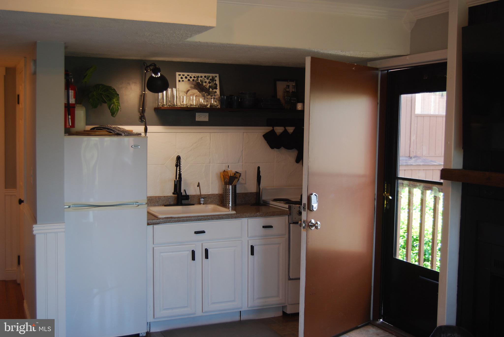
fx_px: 631
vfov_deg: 29.9
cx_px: 252
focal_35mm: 45
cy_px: 168
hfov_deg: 43.6
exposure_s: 1/40
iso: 200
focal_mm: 30
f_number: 4.2
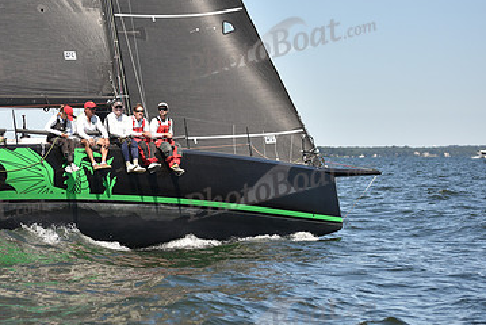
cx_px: 116
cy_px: 135
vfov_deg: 12.1
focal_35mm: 113
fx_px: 1527
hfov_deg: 18.0
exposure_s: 1/1600
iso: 250
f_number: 3.2
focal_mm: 70
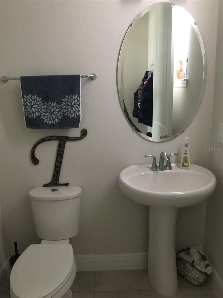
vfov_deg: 61.7
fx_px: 249
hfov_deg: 48.2
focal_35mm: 29
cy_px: 149
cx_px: 112
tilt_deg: -13.0
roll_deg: +2.0
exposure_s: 1/24
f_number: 2.2
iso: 200
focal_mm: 4.15
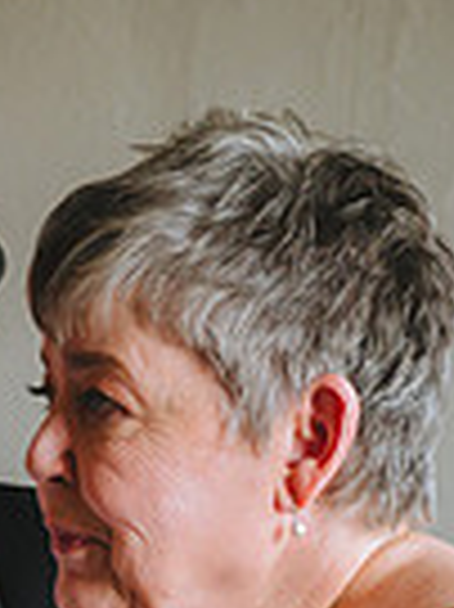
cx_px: -166
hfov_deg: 6.3
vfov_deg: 8.5
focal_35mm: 232
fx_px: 4063
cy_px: 703
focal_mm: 56
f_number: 2.8
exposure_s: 1/200
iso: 1600
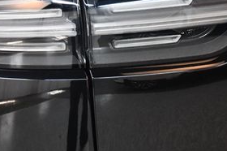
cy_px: 41
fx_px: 907
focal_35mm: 144
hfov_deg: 14.2
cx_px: 69
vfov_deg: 9.5
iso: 3600
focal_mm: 42
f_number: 4.5
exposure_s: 1/60
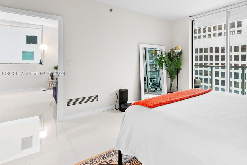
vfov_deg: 61.8
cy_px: 74
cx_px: 170
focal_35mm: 20
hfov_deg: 80.3
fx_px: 137
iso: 100
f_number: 8
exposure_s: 1/2
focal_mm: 14
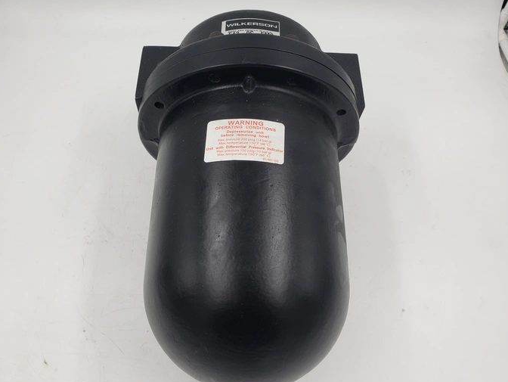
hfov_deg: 61.6
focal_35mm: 29
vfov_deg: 48.2
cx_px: 239
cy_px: 205
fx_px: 426
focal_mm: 4.3
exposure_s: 1/172
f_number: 2.4
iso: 50
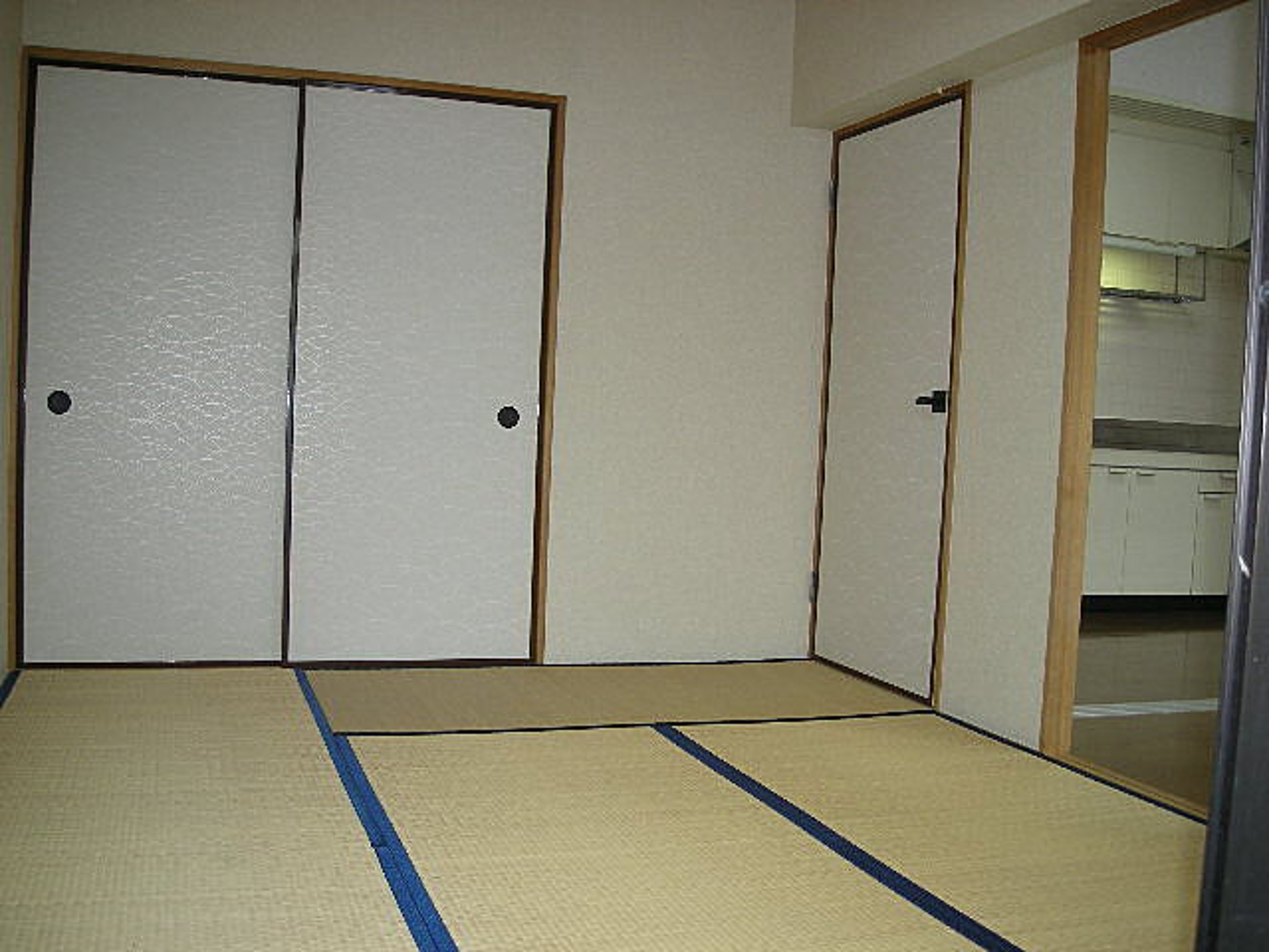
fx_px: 1283
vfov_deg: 40.7
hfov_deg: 52.6
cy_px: 476
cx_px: 634
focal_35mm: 35
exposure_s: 1/57.7
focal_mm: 5.7
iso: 95
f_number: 2.8
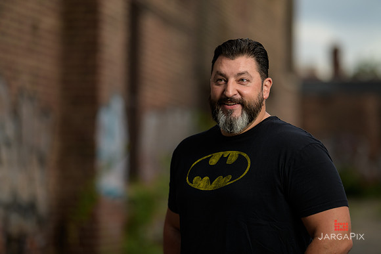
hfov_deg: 15.2
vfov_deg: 10.2
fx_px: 1429
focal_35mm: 135
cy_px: 127
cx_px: 190
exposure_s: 1/250
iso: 200
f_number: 2
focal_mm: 135
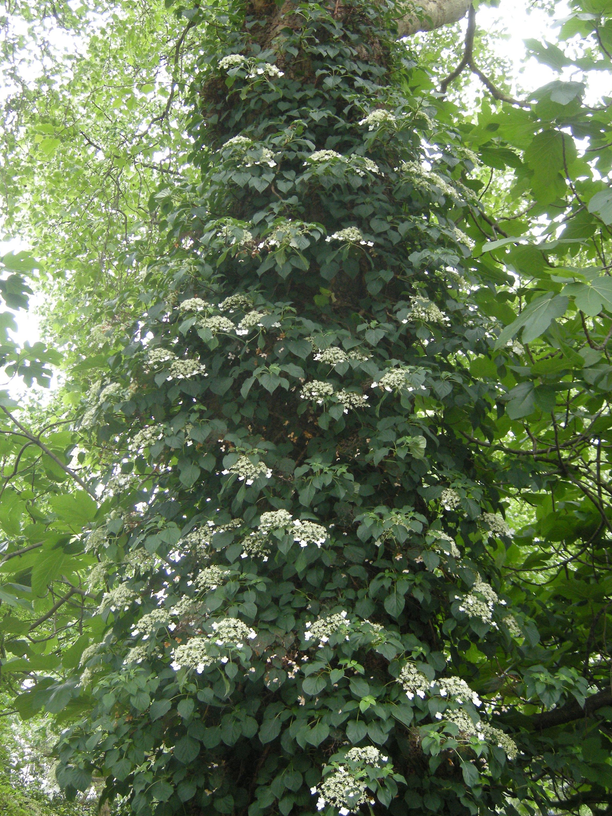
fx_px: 1061
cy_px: 405
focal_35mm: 45
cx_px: 275
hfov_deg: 32.2
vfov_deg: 42.1
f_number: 2.7
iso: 174
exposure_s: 1/53.2
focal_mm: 7.5
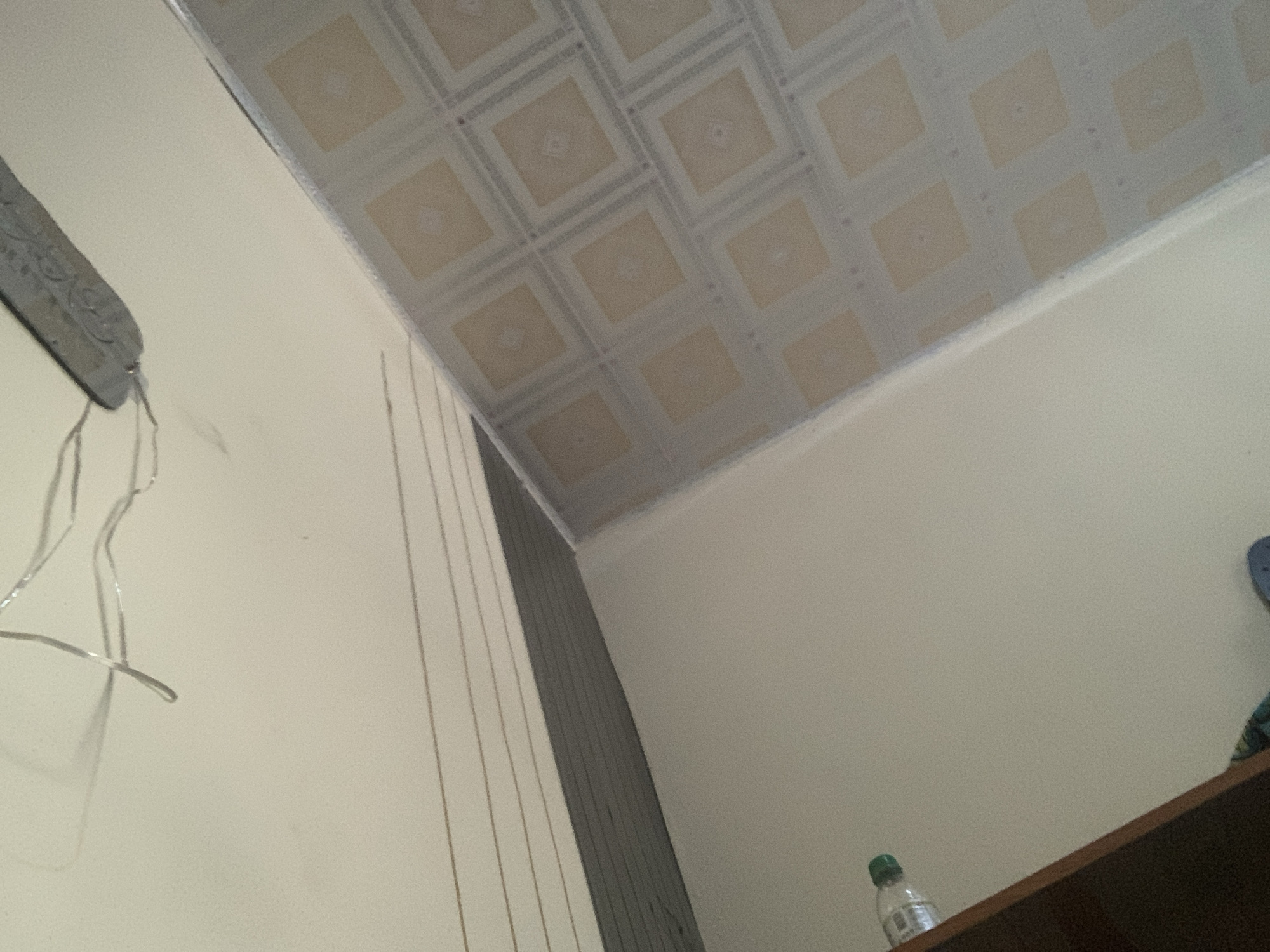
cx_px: 635
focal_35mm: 32
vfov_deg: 44.2
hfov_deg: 56.8
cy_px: 476
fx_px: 1174
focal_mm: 2.87
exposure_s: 1/30
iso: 320
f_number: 2.2
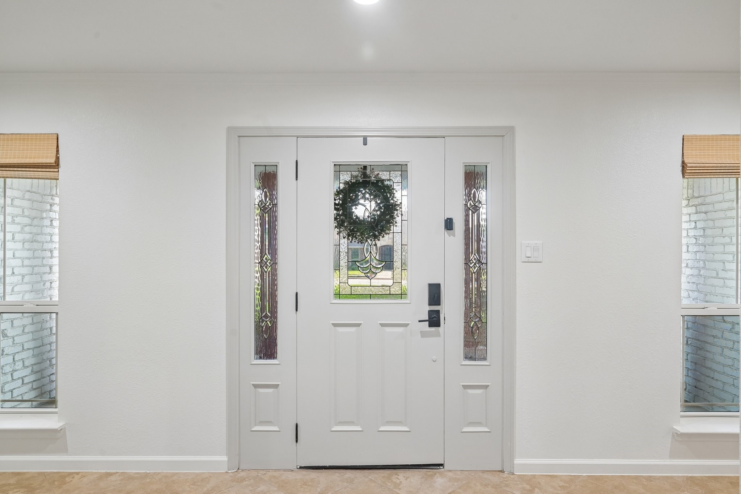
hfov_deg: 81.2
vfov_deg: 59.5
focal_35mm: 21
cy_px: 247
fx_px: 432
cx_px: 370
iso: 400
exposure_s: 1/20
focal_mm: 21
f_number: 8
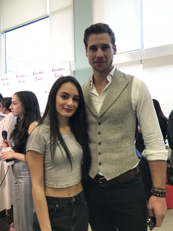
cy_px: 116
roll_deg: +1.7
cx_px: 86
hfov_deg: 49.7
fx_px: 187
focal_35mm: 28
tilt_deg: +2.2
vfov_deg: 63.4
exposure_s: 1/30
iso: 40
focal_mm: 3.99
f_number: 1.8
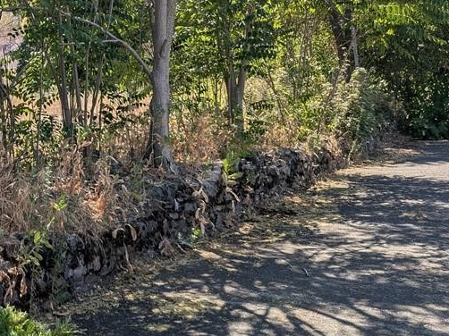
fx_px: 635
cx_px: -3
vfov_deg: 29.1
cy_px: 73
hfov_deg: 35.2
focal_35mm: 49
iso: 42
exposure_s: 1/810
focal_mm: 4.53
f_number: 1.7
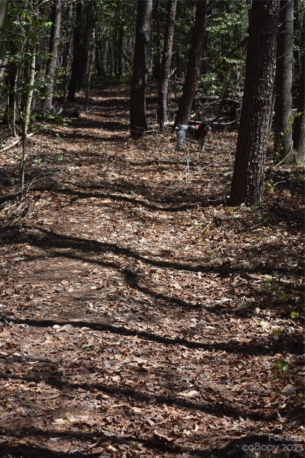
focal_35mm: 82
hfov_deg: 16.6
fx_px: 1048
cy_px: 229
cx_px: 152
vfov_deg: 24.6
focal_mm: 55
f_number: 8
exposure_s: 1/500
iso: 320
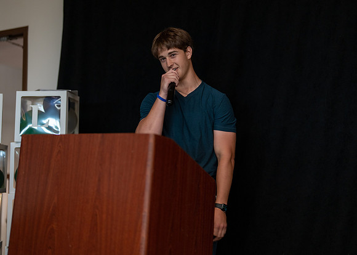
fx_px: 620
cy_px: 113
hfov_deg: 32.1
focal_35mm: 61
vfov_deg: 23.2
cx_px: 208
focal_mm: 50
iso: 400
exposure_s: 1/320
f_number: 1.2
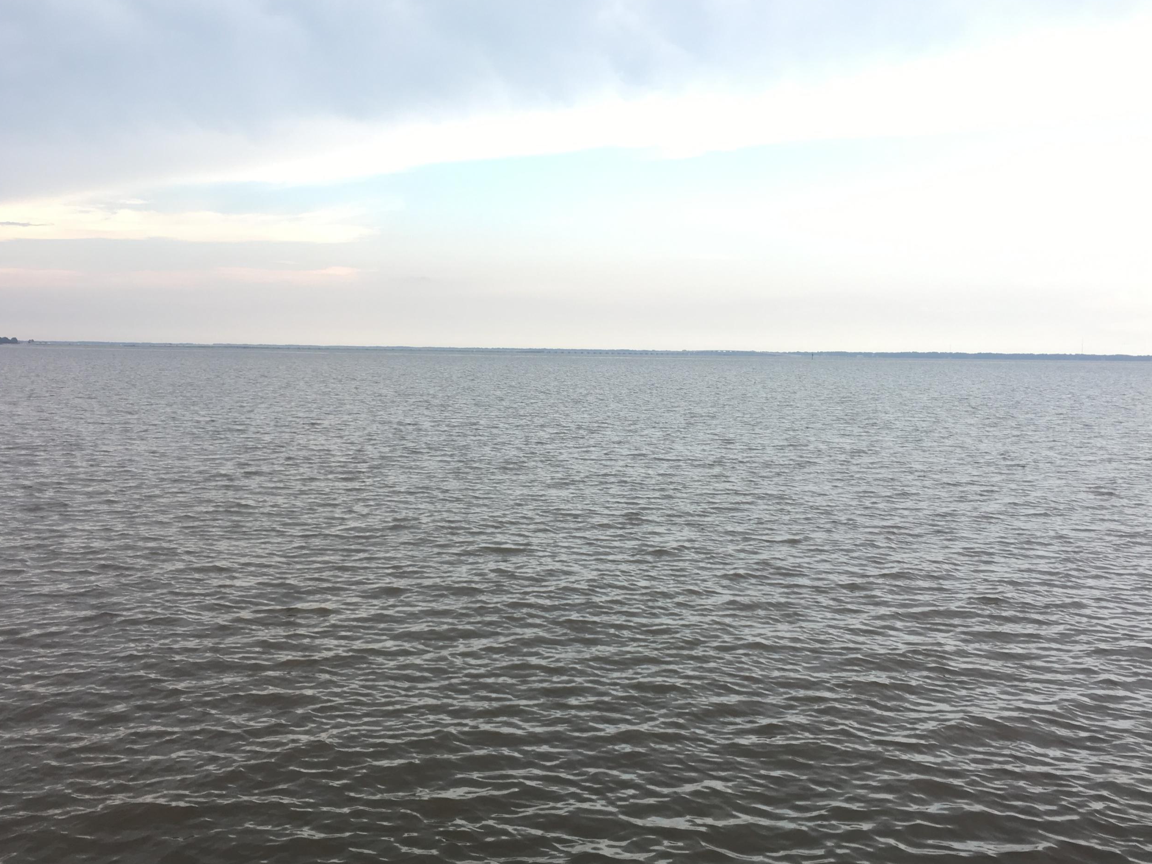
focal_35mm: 35
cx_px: 571
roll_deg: -1.7
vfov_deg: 40.7
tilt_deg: -1.8
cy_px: 419
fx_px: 1165
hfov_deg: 52.6
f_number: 2.2
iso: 25
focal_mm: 4.15
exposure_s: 1/135
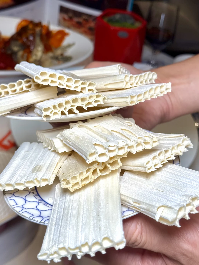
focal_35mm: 48
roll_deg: -5.5
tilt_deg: -38.1
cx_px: 100
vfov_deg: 39.7
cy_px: 132
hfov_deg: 30.3
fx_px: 368
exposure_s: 1/592
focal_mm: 6.76
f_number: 1.78
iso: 64
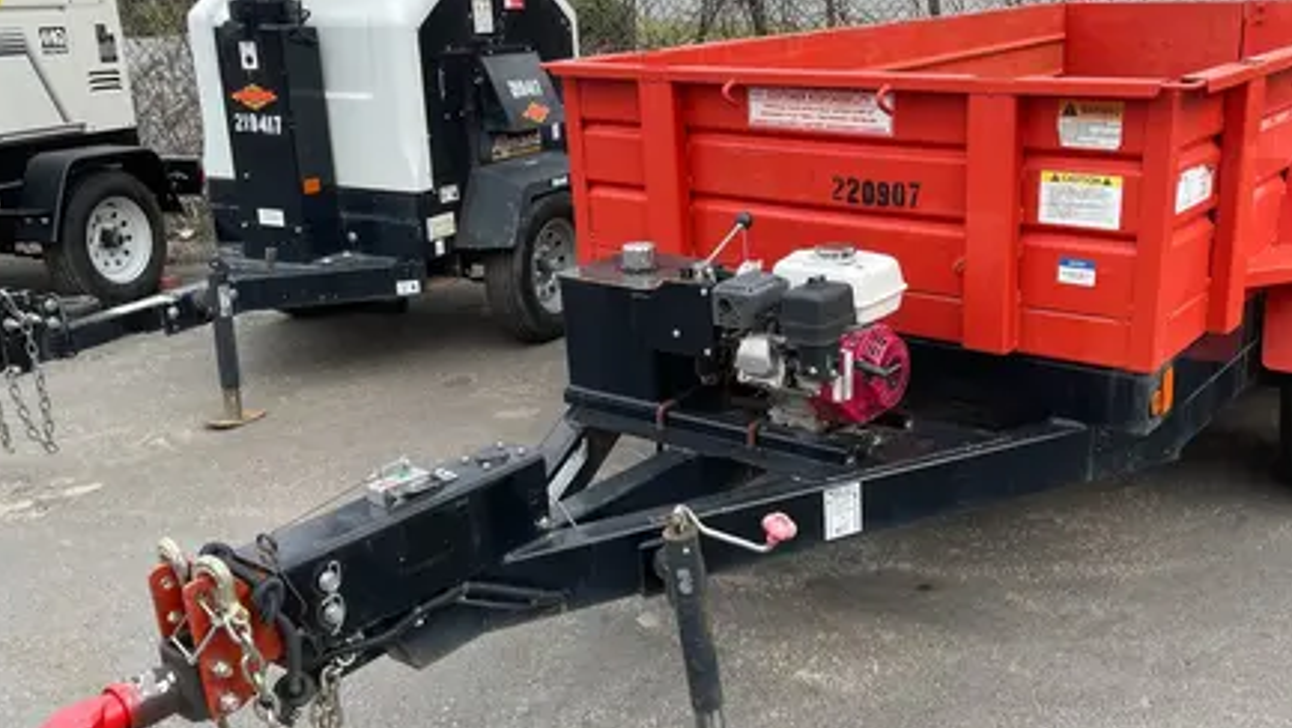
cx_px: 800
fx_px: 1234
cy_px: 416
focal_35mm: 36
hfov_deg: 54.7
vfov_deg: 32.8
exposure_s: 1/256
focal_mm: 4.2
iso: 32
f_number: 1.6
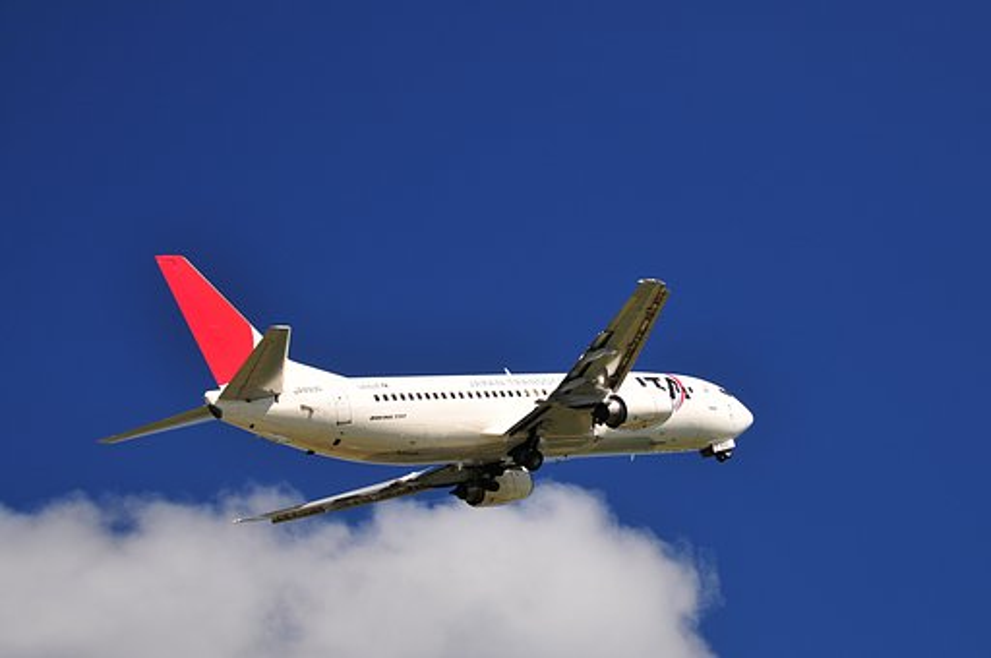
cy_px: 329
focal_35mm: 105
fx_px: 2887
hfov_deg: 19.5
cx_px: 496
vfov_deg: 13.0
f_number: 2.8
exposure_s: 1/1600
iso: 200
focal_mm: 70
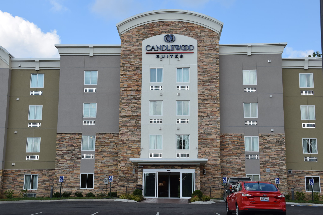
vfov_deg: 25.7
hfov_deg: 37.9
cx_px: 162
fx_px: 471
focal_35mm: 52
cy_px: 108
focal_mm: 35
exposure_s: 1/320
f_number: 9
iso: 200
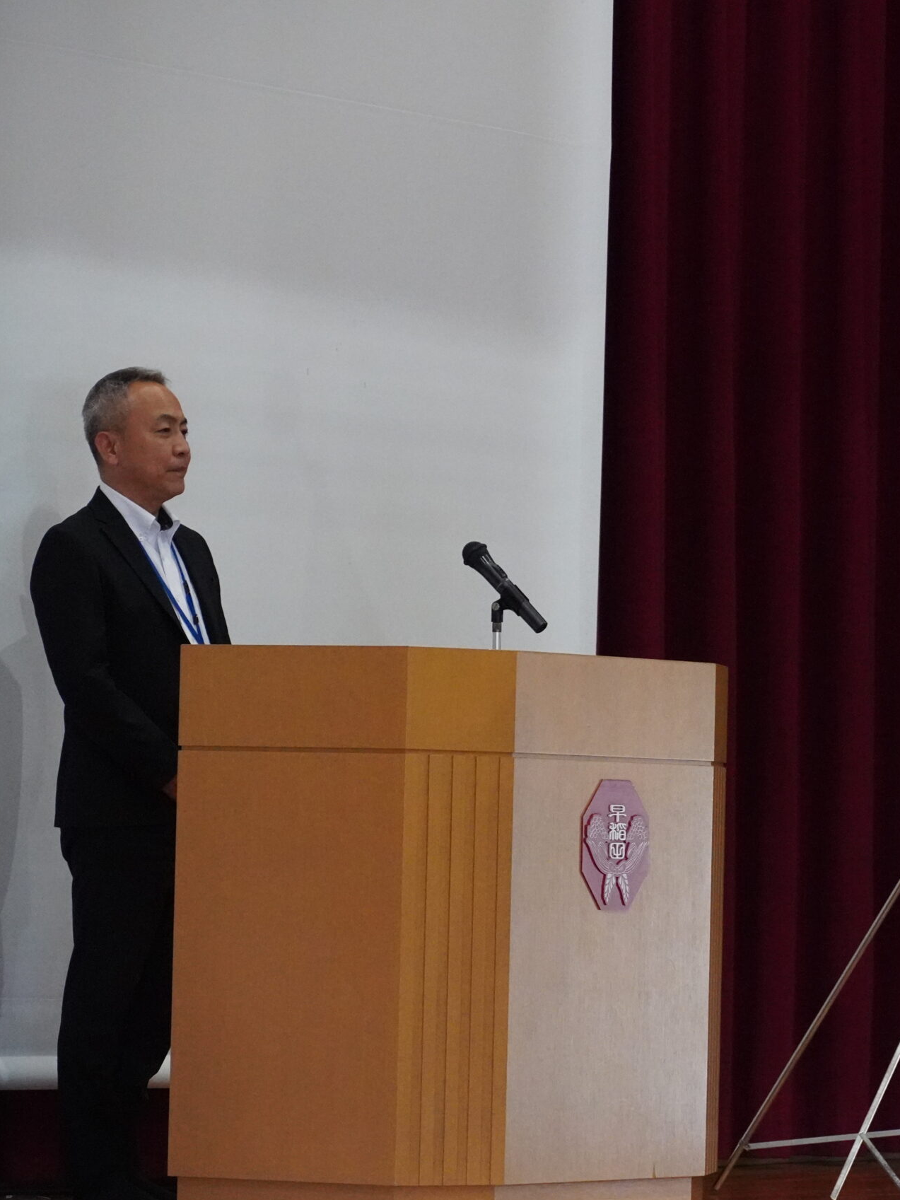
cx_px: 835
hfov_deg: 6.7
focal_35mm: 220
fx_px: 7616
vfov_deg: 9.0
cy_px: 603
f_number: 5.6
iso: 6400
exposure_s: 1/250
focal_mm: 101
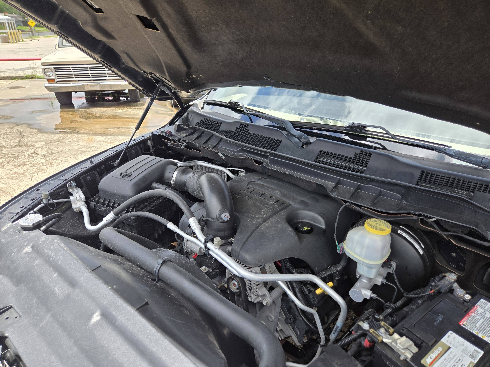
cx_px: 245
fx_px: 326
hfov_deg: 73.9
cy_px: 184
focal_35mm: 23
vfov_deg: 58.9
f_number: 1.8
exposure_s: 1/701
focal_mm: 5.4
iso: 25
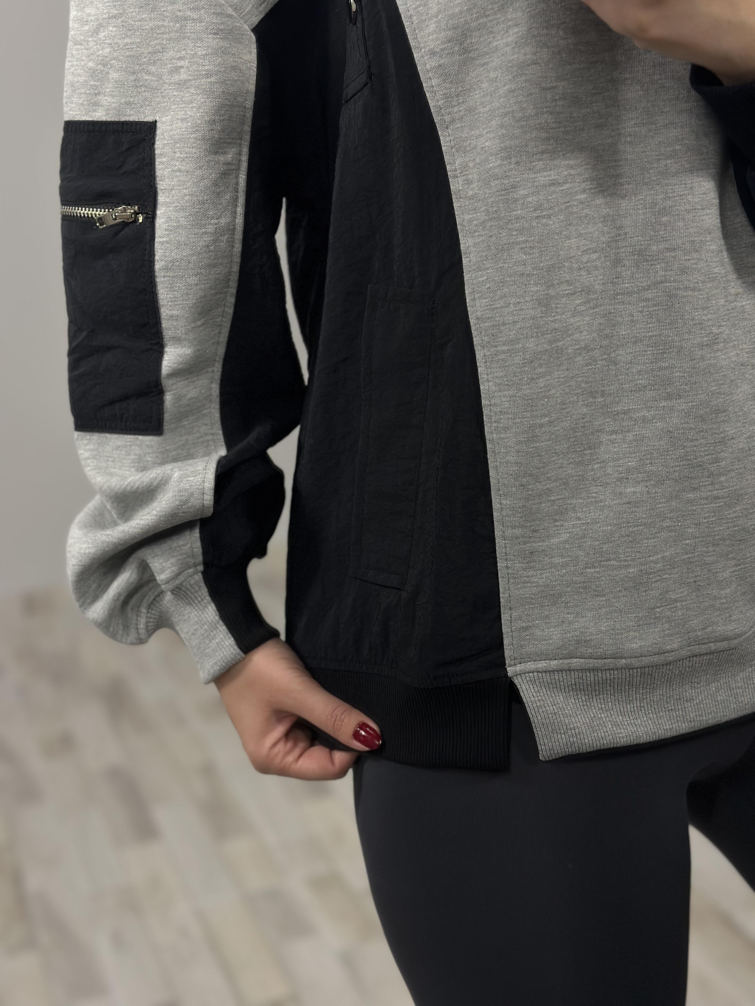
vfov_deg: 39.7
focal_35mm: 48
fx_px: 1396
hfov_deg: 30.3
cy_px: 503
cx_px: 378
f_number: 1.78
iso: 125
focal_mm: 6.86
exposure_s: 1/100
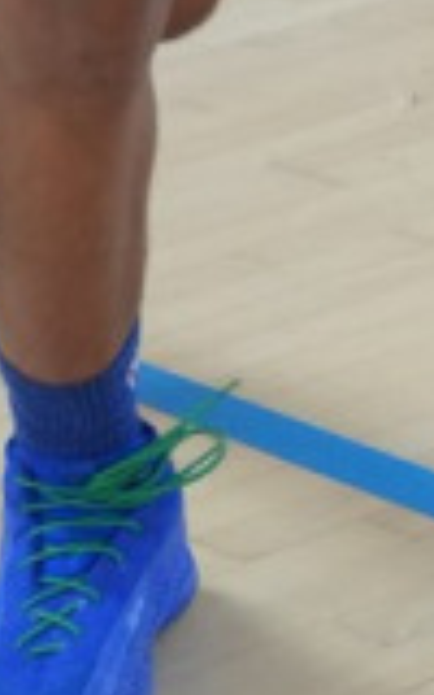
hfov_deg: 5.9
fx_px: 4050
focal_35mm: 214
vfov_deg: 9.3
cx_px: 987
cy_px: -569
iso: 1600
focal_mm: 28
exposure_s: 1/400
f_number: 2.8
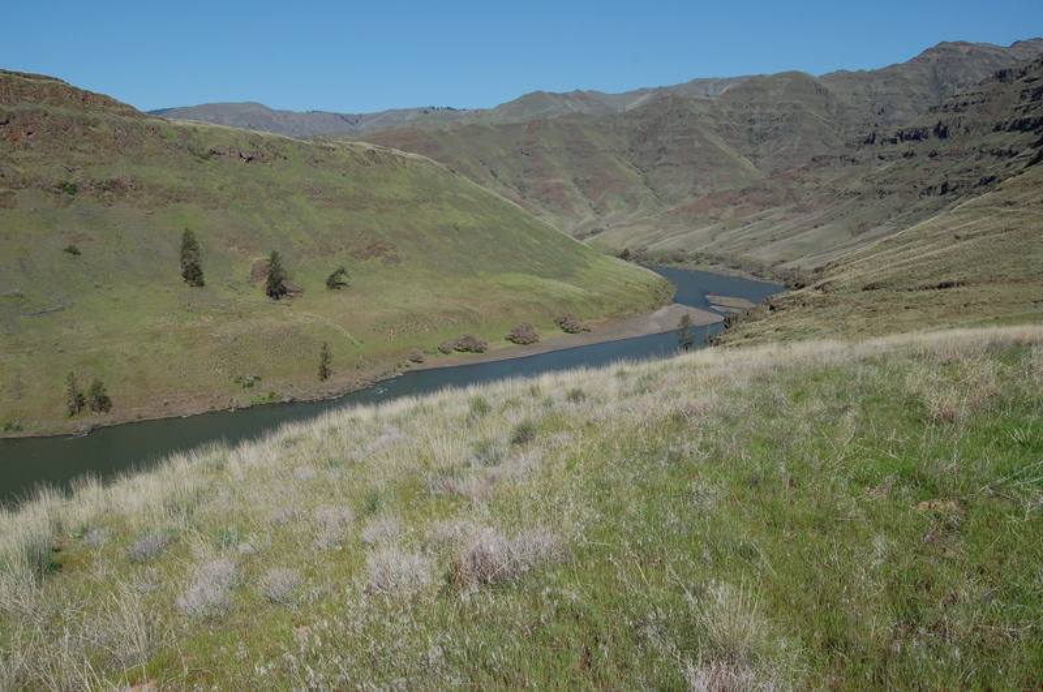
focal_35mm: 27
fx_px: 781
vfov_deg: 47.8
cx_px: 522
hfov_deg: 67.5
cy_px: 346
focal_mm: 18
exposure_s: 1/400
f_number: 10
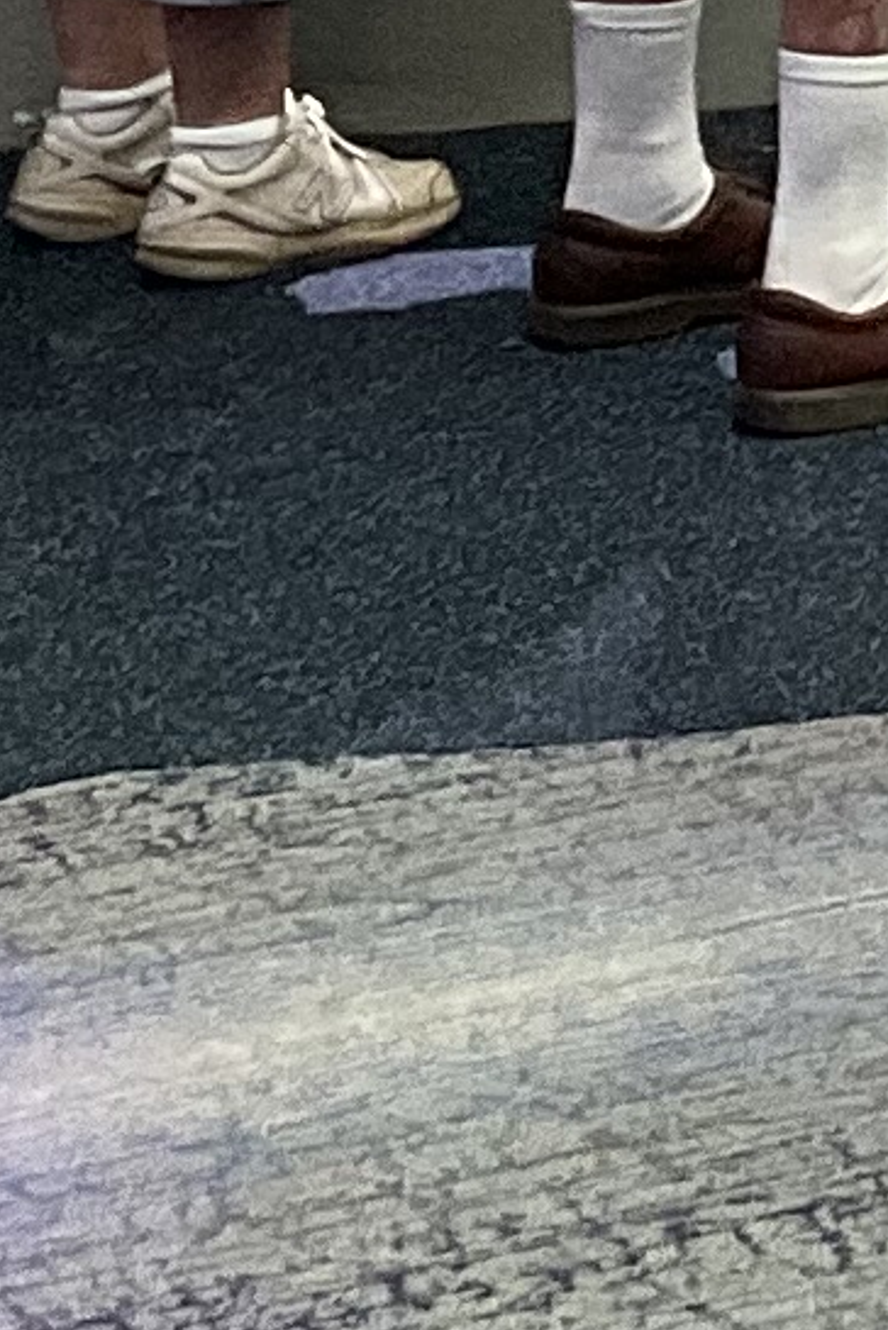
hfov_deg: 5.8
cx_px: 2398
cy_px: -1125
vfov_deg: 8.8
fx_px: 8240
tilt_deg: -4.4
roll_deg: +0.6
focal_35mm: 223
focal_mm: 3
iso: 200
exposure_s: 1/60
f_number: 1.8
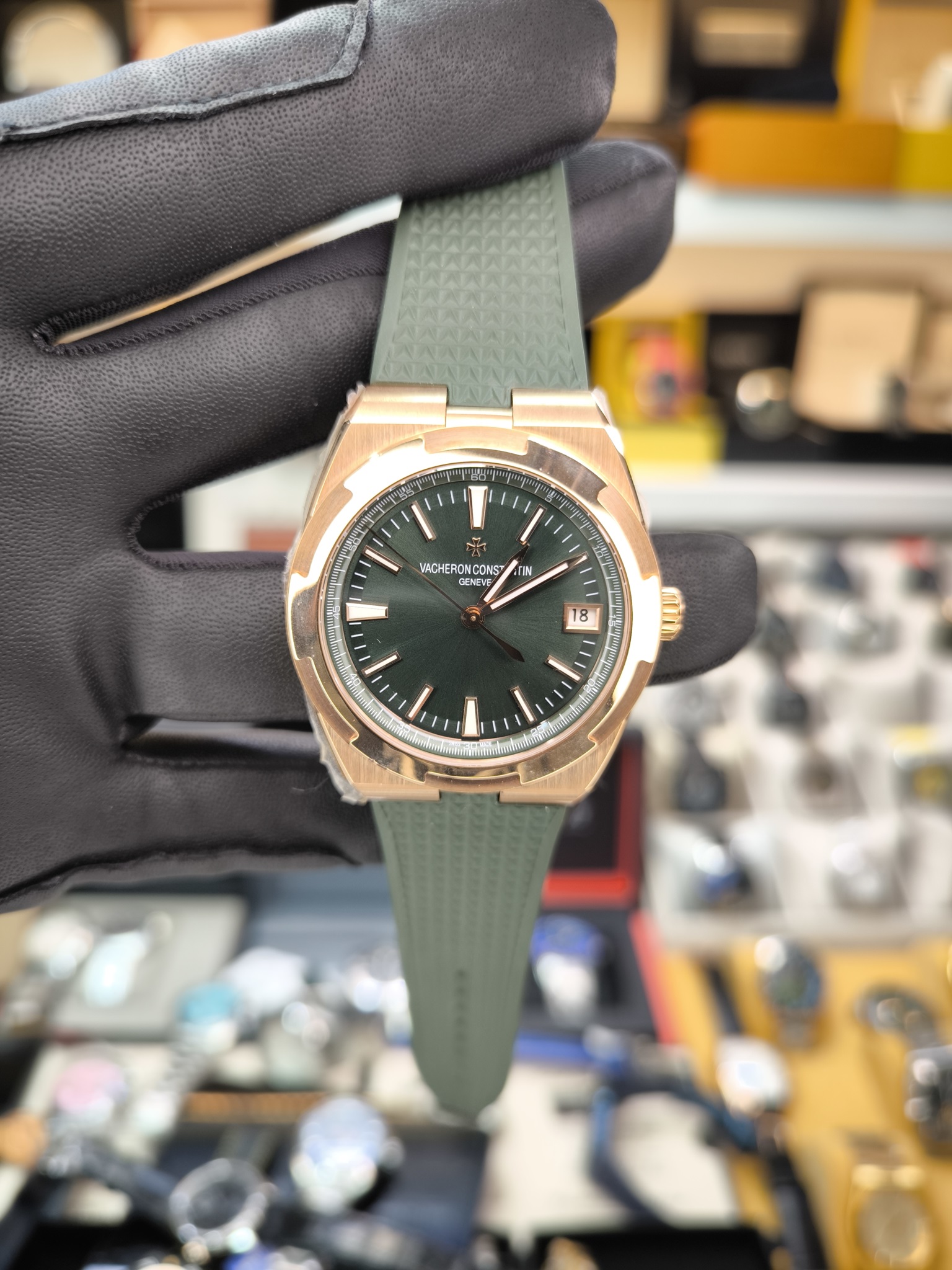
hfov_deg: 56.8
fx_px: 880
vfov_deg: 71.6
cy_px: 635
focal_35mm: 24
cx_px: 476
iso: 100
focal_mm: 6.92
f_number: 1.9
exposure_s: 1/115
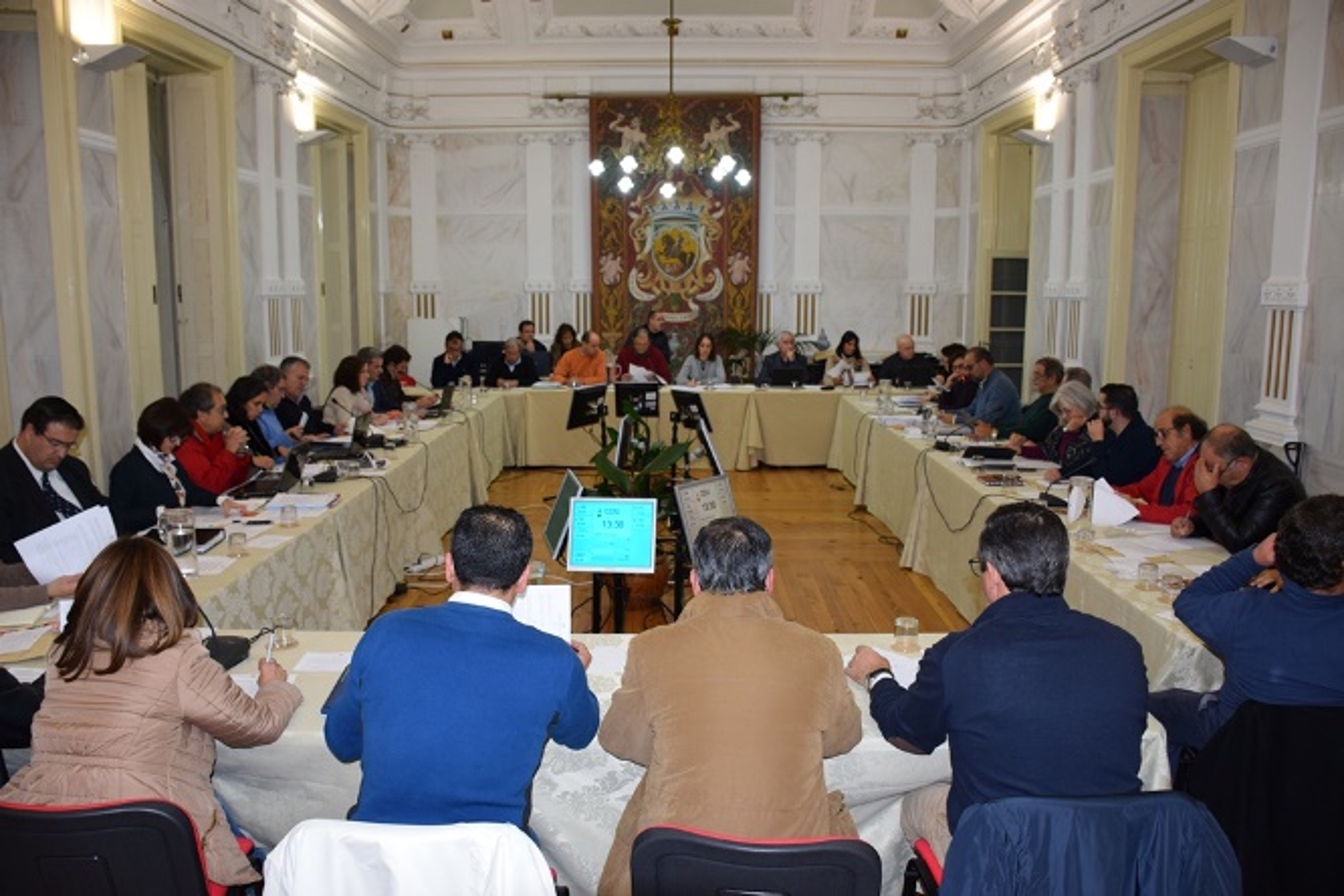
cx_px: 672
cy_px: 448
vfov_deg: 47.9
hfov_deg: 67.4
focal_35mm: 27
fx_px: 1008
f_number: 4.5
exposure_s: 1/80
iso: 800
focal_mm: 18
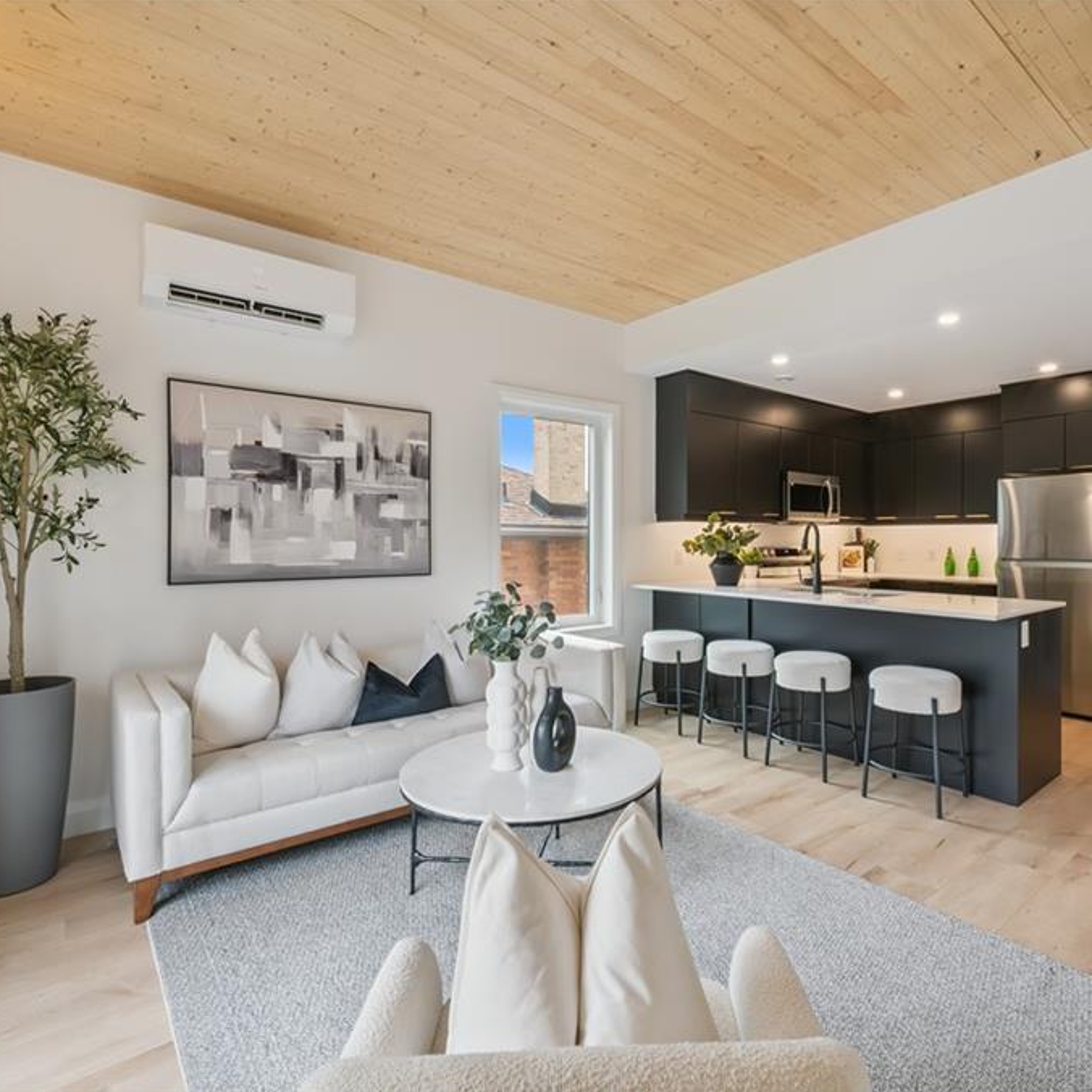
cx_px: 627
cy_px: 547
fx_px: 642
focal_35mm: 18
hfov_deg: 80.2
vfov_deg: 80.7
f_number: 18
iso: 500
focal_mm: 14
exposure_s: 1/15
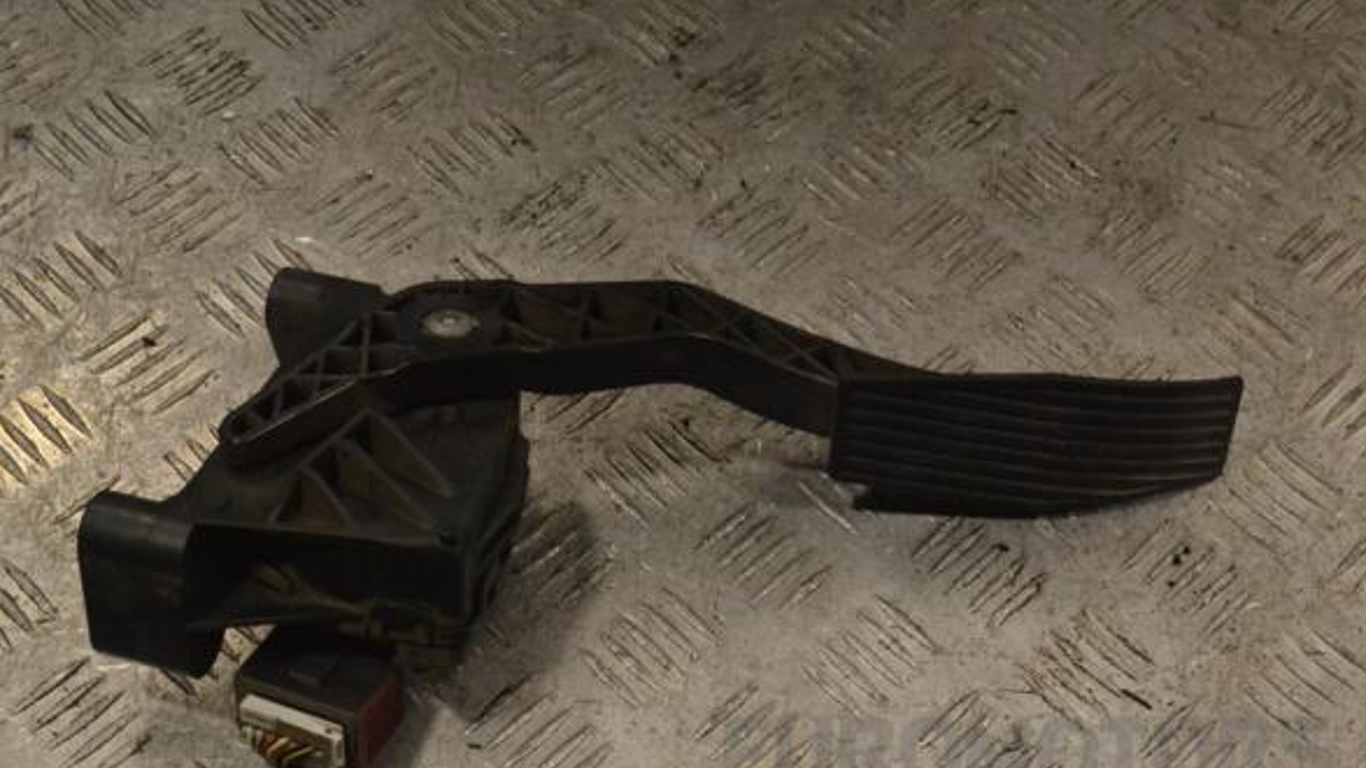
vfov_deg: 19.7
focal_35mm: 61
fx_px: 2209
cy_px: 442
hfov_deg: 34.4
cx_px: 680
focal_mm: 38
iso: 3200
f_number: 11
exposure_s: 1/500
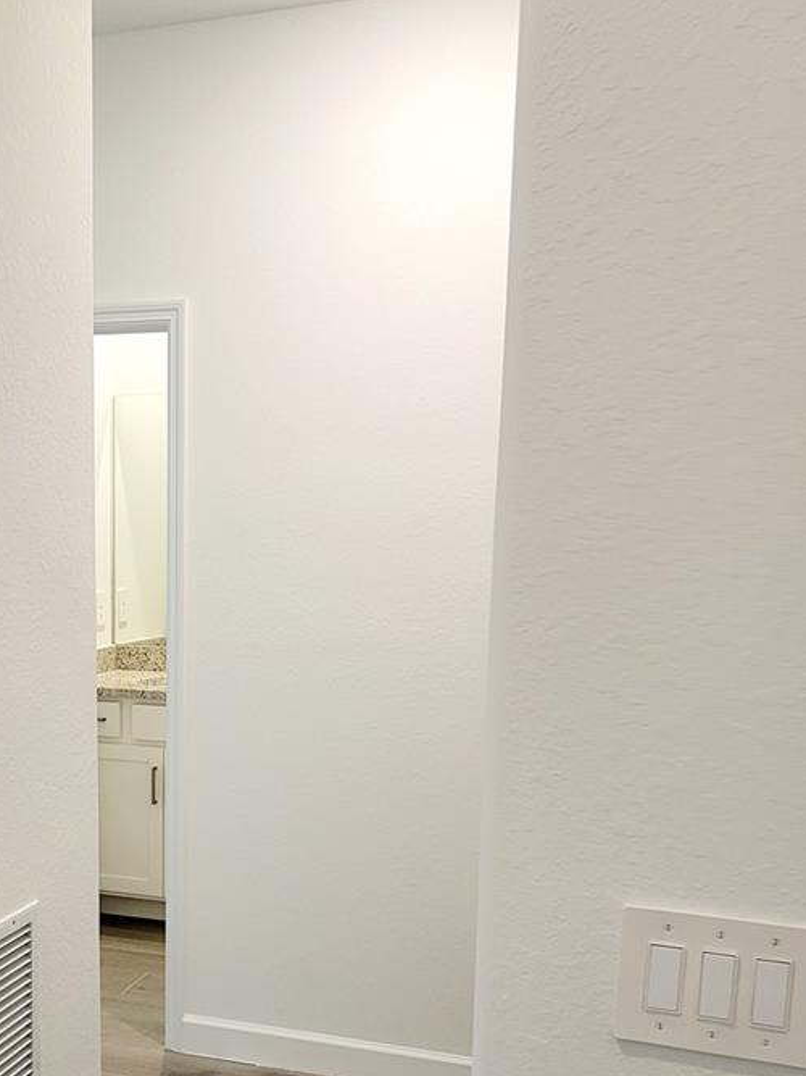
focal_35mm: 45
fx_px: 1397
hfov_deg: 31.4
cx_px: 174
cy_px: 731
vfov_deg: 41.5
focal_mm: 7
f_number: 1.8
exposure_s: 1/120
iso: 320
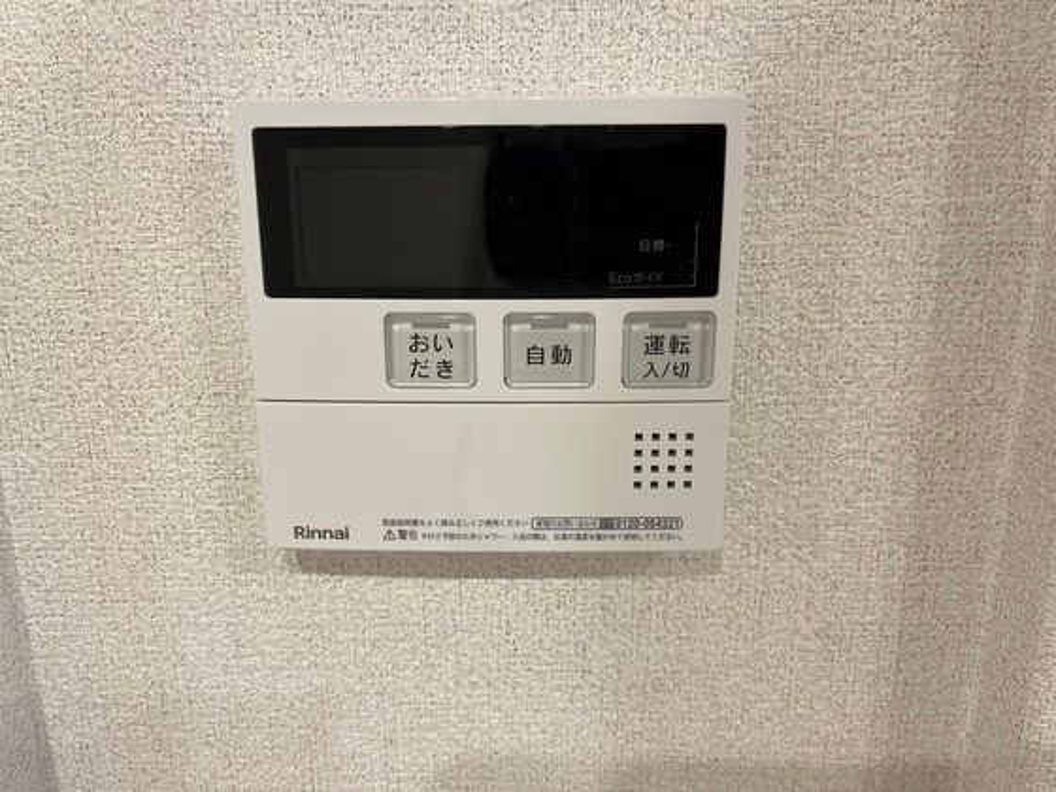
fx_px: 793
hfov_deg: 67.3
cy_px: 396
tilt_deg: -12.7
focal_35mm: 26
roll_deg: +1.3
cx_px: 528
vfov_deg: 53.1
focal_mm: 5.1
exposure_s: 1/60
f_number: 1.6
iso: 80
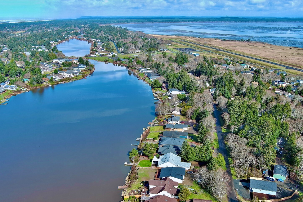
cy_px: 117
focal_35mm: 34
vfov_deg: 38.8
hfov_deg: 55.8
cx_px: 154
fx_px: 286
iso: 100
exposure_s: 1/835
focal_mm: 10.57
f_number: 2.8
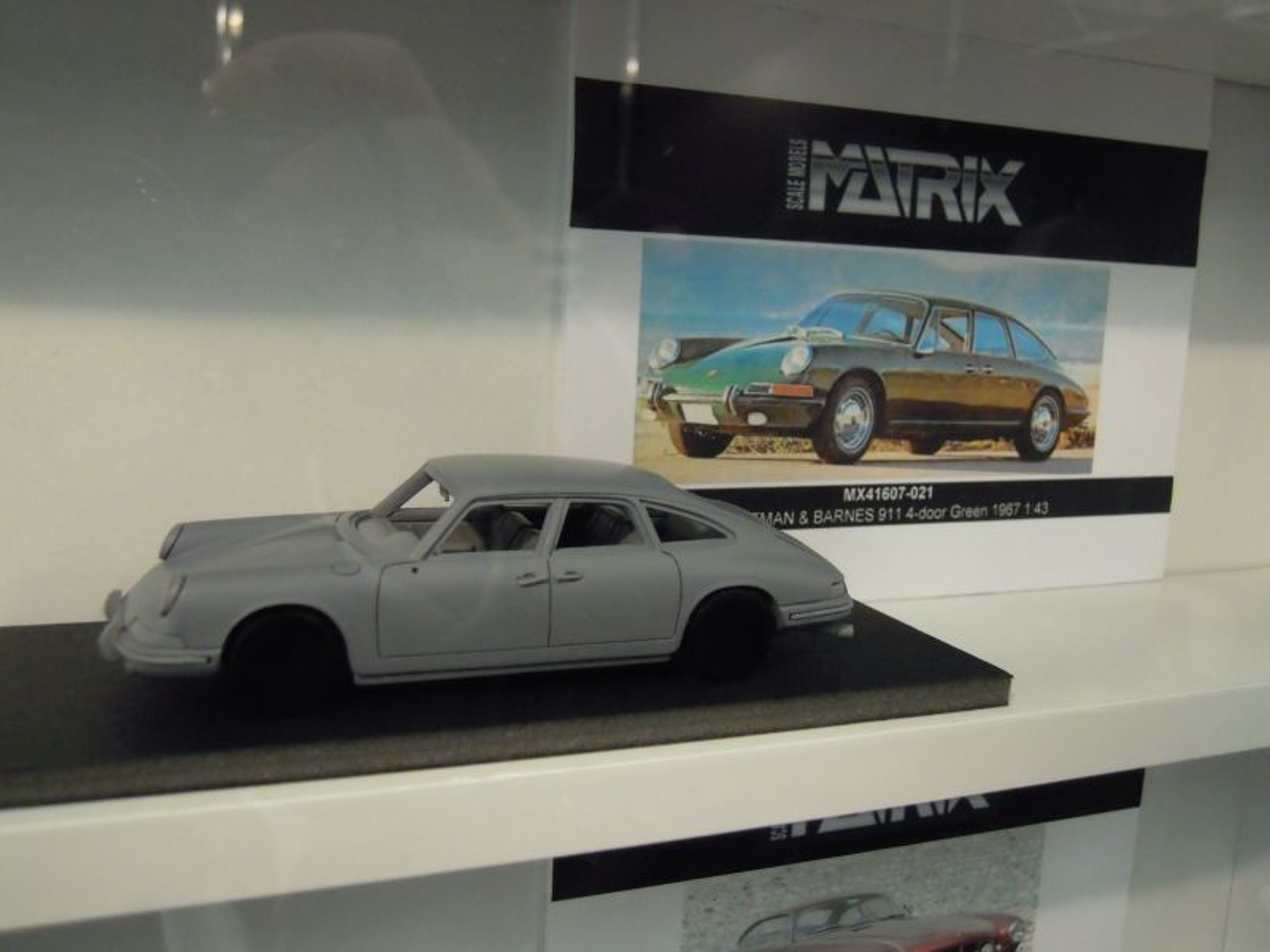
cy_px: 476
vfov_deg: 44.2
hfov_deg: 56.8
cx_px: 635
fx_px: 1174
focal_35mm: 32
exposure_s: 1/80
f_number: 2.8
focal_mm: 5.7
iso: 800
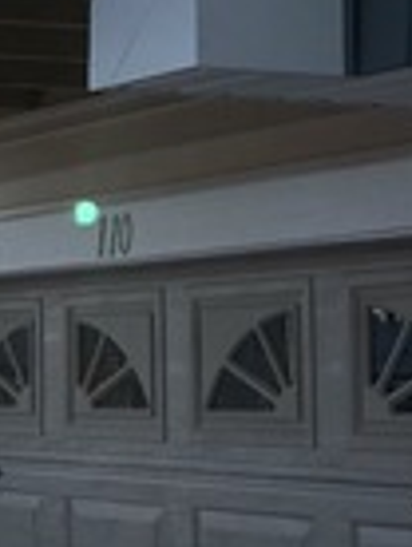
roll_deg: -0.9
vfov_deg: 14.5
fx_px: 2136
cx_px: -349
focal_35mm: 135
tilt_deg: +6.3
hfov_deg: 10.3
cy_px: 141
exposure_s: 1/1567
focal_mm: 3.99
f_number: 1.8
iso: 20
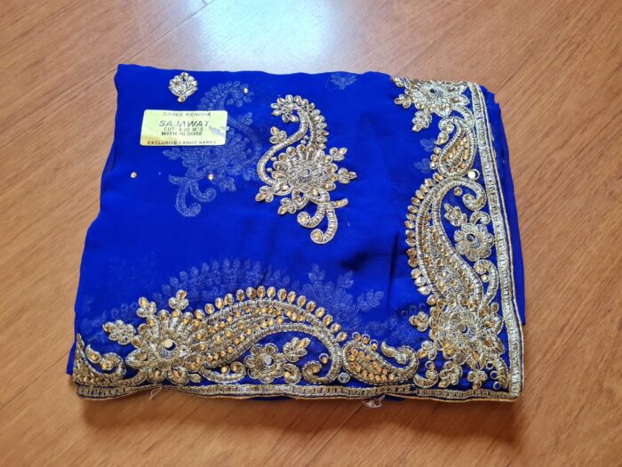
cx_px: 311
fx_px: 467
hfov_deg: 67.3
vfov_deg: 53.1
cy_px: 234
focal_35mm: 26
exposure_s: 1/40
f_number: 1.8
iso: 400
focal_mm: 5.4
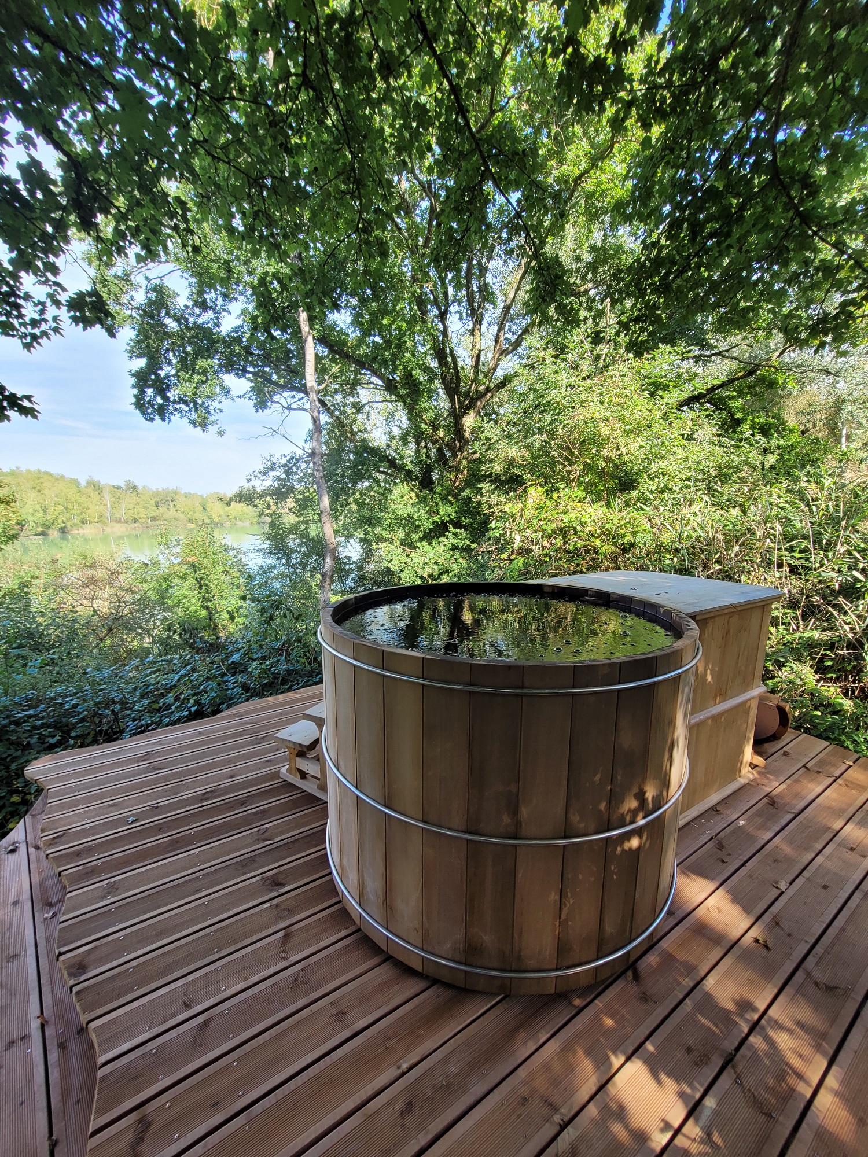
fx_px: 435
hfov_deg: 89.9
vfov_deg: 106.2
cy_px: 578
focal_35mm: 13
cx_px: 434
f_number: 2.2
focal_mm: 1.74
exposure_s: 1/199
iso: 40
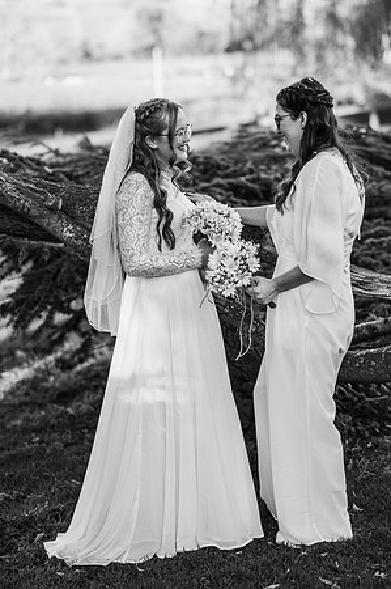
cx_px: 196
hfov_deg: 16.0
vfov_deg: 23.9
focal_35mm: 85
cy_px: 294
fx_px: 1388
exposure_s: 1/800
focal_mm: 85
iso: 100
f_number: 2.5
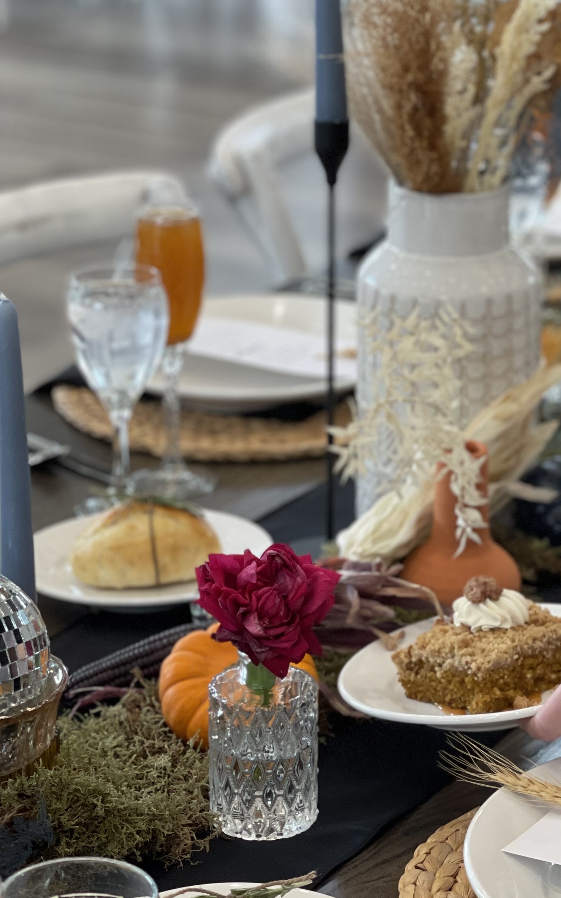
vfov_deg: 18.9
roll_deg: -0.5
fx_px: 2691
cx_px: 418
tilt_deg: -20.0
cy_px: 464
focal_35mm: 110
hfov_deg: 11.9
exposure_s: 1/120
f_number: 2.2
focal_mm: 7.5
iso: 125
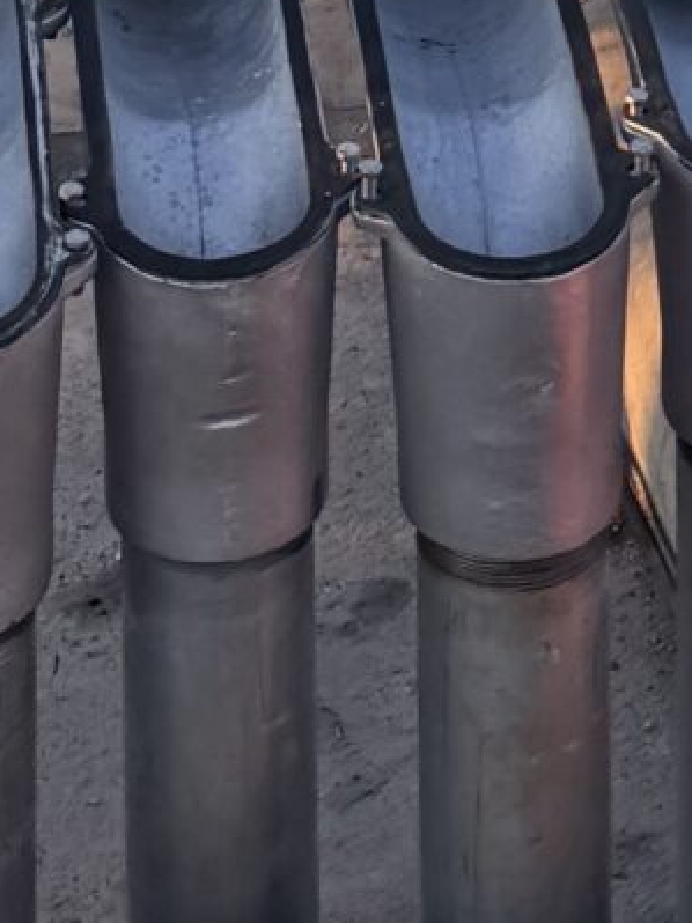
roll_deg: +0.8
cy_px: -1883
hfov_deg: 9.6
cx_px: 606
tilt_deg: +0.8
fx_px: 4107
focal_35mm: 154
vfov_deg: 9.7
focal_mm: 6.76
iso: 80
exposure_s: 1/920
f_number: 1.78
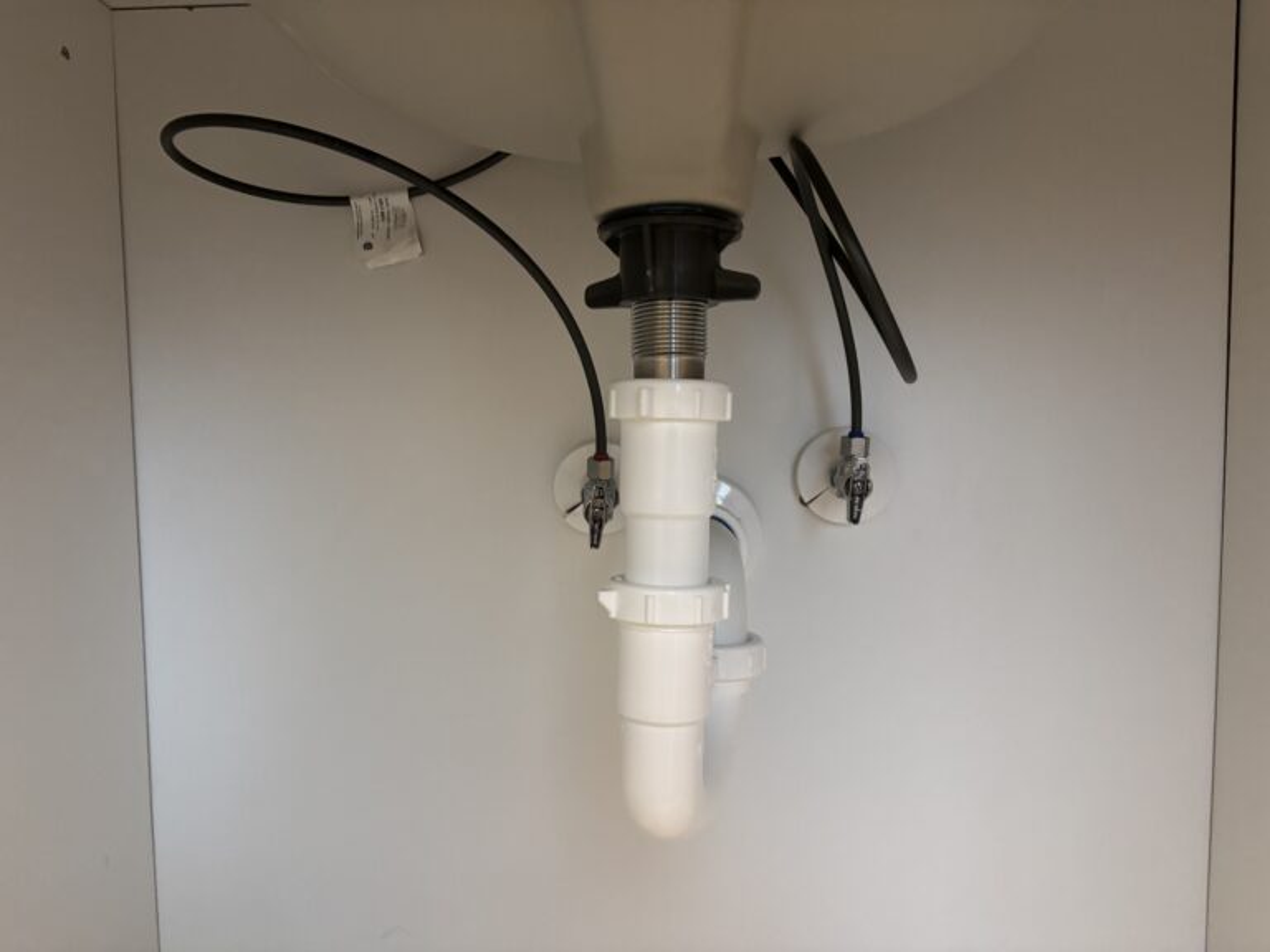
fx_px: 954
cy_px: 476
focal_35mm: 26
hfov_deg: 67.3
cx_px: 635
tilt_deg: -3.0
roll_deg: +1.1
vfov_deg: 53.1
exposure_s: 1/60
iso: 500
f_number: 1.6
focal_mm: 5.96
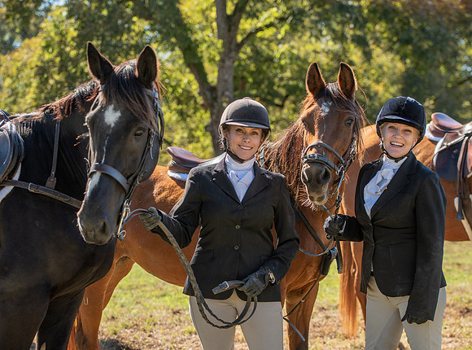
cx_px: 231
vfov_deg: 18.2
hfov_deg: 24.4
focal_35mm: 80
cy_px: 180
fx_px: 1092
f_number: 4
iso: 140
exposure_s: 1/320
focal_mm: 70
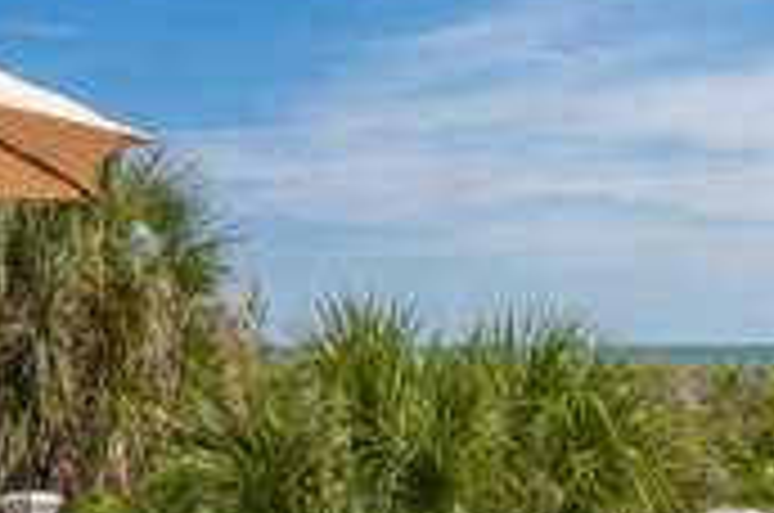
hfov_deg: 23.3
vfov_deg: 16.9
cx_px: 922
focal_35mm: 80
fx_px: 1717
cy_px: 362
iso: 100
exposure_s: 1/250
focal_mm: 28
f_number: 8
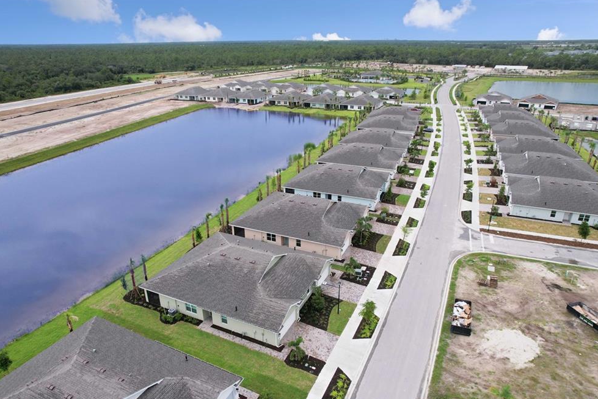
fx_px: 382
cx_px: 291
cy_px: 205
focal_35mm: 23
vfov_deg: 55.1
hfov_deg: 76.1
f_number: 2.8
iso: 130
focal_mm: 8.38
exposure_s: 1/250
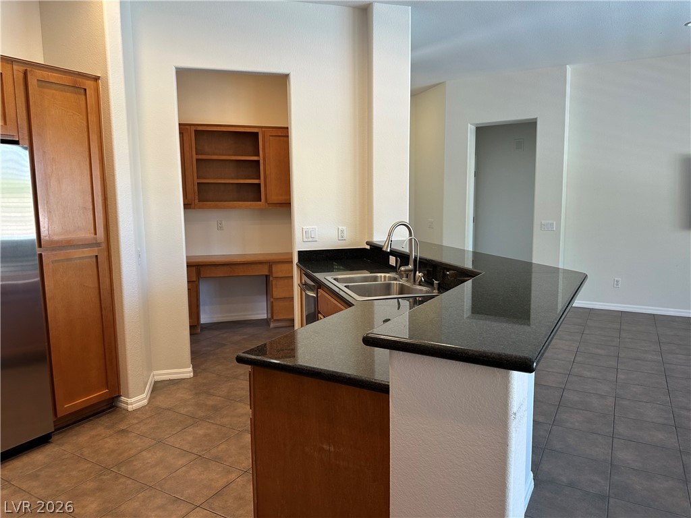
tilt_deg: -5.3
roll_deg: +0.2
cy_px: 259
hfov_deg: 71.6
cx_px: 346
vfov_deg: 56.8
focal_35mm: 24
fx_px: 479
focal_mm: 6.86
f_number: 1.78
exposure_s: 1/60
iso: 125
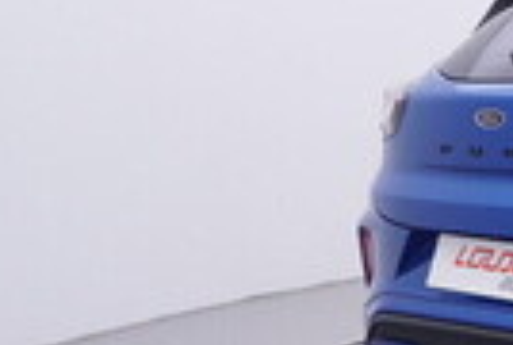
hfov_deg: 17.4
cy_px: 194
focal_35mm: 92
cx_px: 955
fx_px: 1315
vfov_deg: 14.9
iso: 200
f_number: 5
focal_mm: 15
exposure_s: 1/80
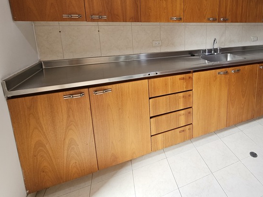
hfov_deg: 79.9
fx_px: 144
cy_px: 55
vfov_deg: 65.5
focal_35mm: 19
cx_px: 188
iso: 100
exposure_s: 1/60
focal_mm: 2.2
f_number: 2.2
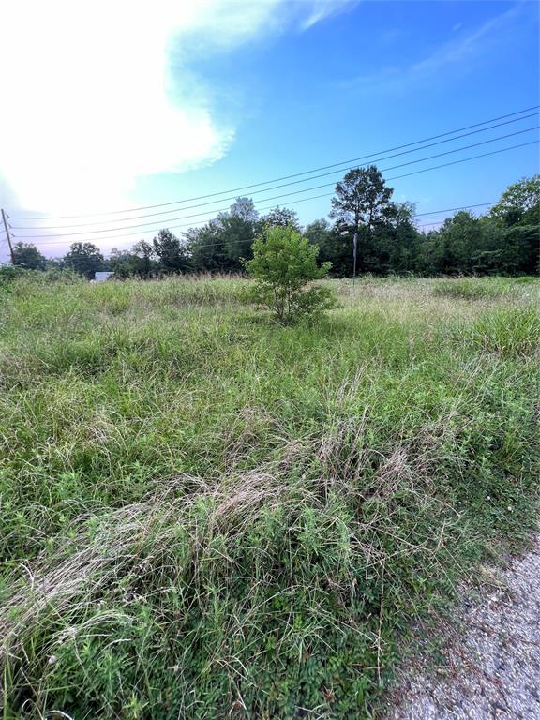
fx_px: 270
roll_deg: +0.6
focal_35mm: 13
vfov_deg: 106.2
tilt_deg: -16.2
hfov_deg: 89.9
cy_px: 360
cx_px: 270
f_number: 1.8
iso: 50
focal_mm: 1.57
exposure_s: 1/99
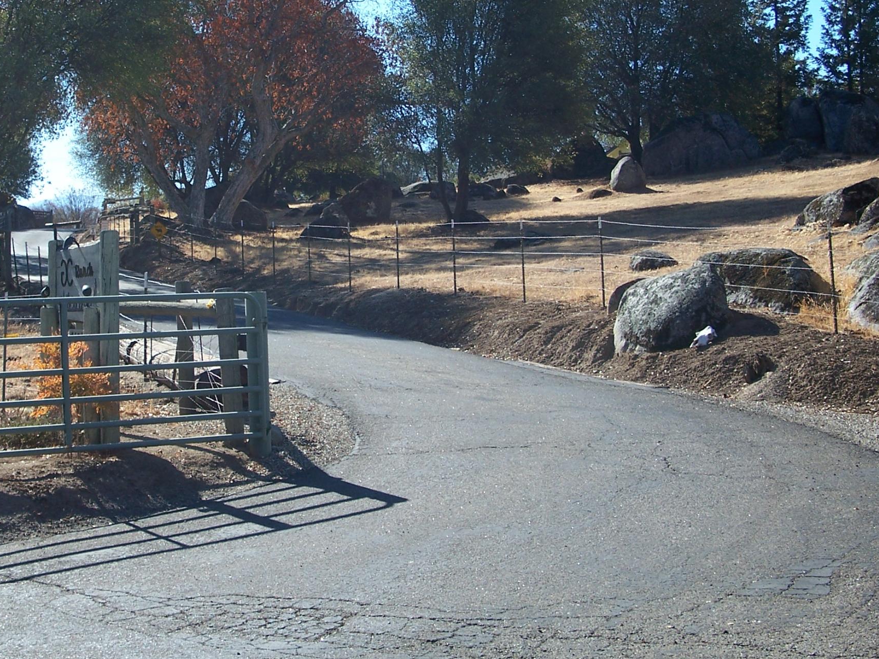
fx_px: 1651
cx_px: 289
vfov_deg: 22.5
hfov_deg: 29.6
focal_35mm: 65
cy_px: 225
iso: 64
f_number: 2.8
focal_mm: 7.8
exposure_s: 1/640
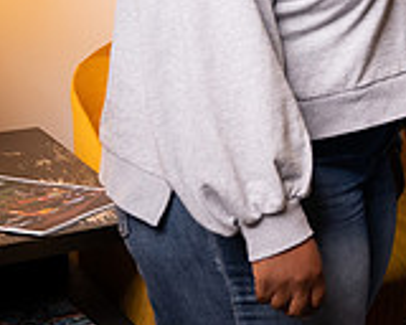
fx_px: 1370
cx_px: 672
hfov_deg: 15.1
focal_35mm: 114
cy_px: -28
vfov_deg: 13.3
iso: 1600
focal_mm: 33.5
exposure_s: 1/250
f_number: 3.5
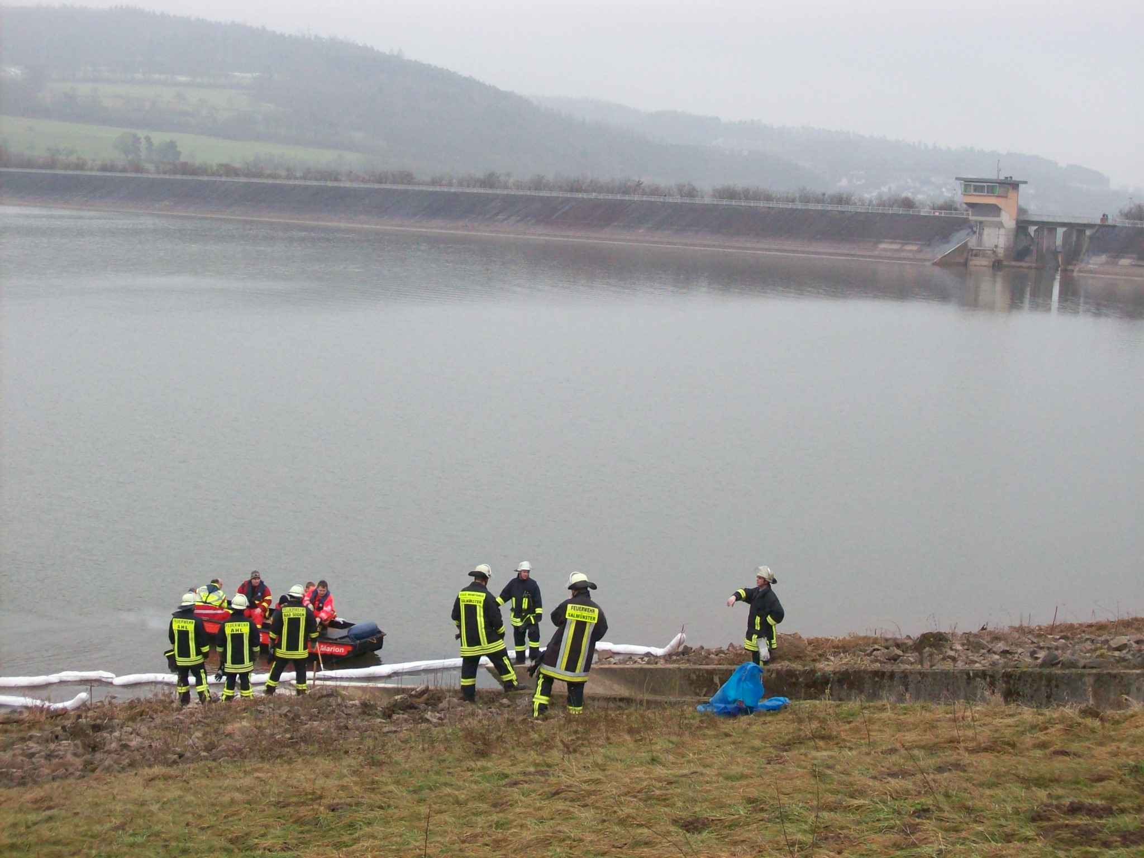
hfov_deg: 34.3
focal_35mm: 56
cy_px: 429
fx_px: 1851
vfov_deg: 26.1
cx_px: 572
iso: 200
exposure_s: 1/191
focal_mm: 9.4
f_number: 3.4
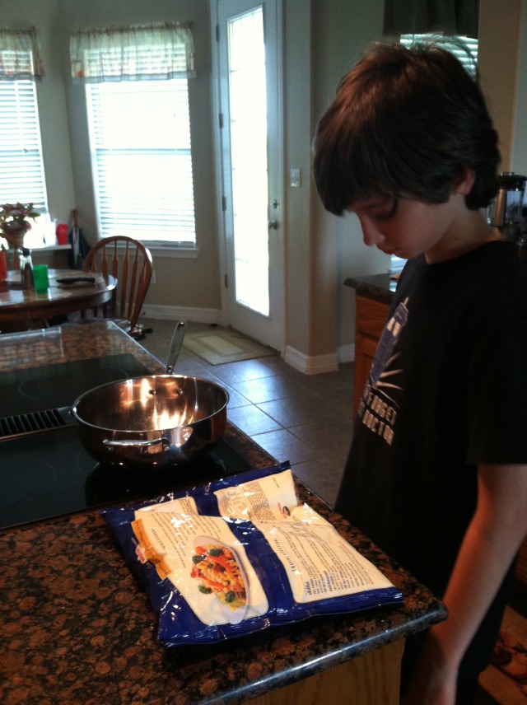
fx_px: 712
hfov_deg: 40.6
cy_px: 352
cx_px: 264
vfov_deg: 52.7
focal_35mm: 35
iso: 160
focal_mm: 3.85
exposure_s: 1/15
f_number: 2.8
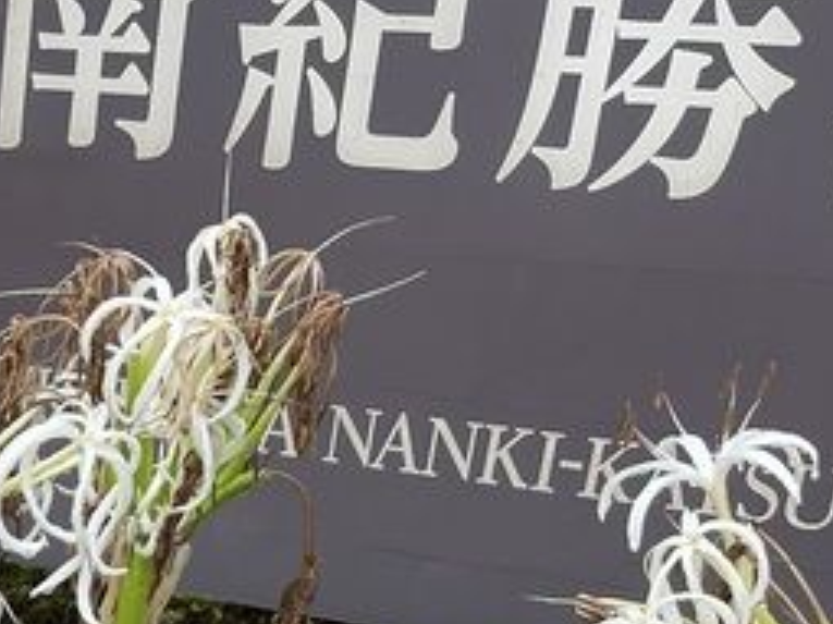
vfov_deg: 16.3
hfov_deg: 21.2
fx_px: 1996
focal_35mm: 83
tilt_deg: -27.6
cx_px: -276
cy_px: 923
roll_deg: -0.9
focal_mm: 4.2
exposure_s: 1/121
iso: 80
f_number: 1.6
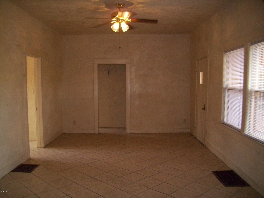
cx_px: 132
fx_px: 244
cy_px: 99
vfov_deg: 44.2
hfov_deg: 56.8
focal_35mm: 32
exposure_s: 1/40
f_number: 2.9
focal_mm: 5.7
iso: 160
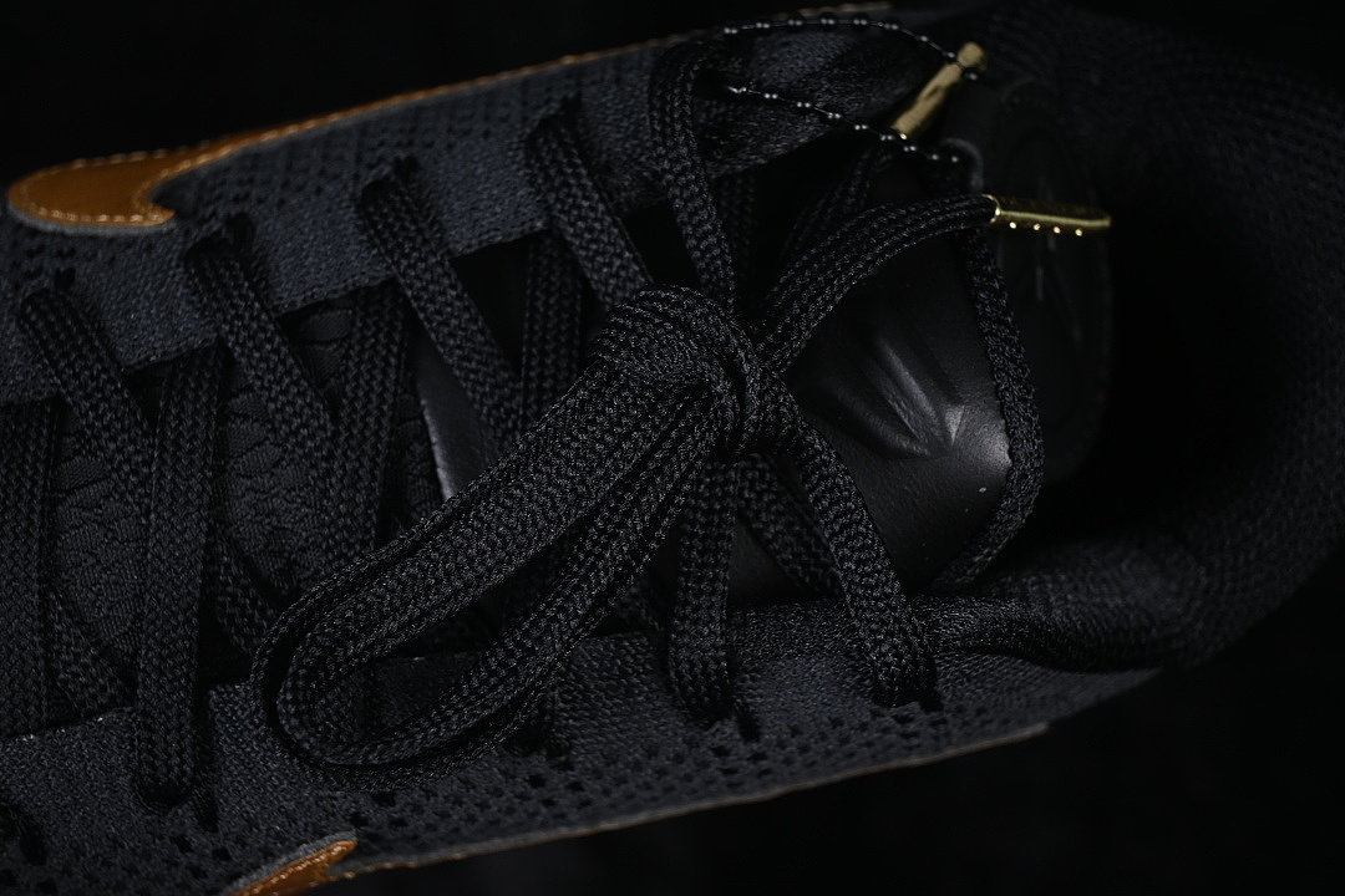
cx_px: 672
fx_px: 2802
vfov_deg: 18.2
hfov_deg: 27.0
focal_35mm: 75
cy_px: 448
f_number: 6.3
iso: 160
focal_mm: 50
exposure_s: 1/60
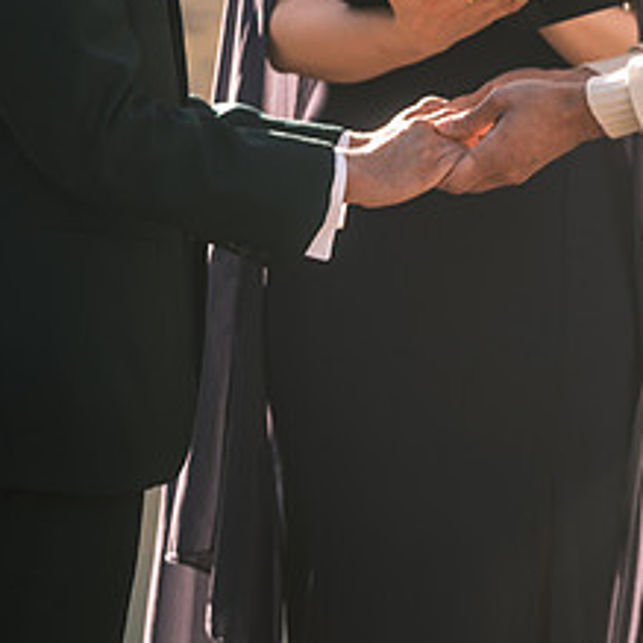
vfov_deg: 4.8
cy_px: 220
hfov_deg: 4.8
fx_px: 7692
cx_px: 408
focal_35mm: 366
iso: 200
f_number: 3.6
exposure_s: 1/280
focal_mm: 140
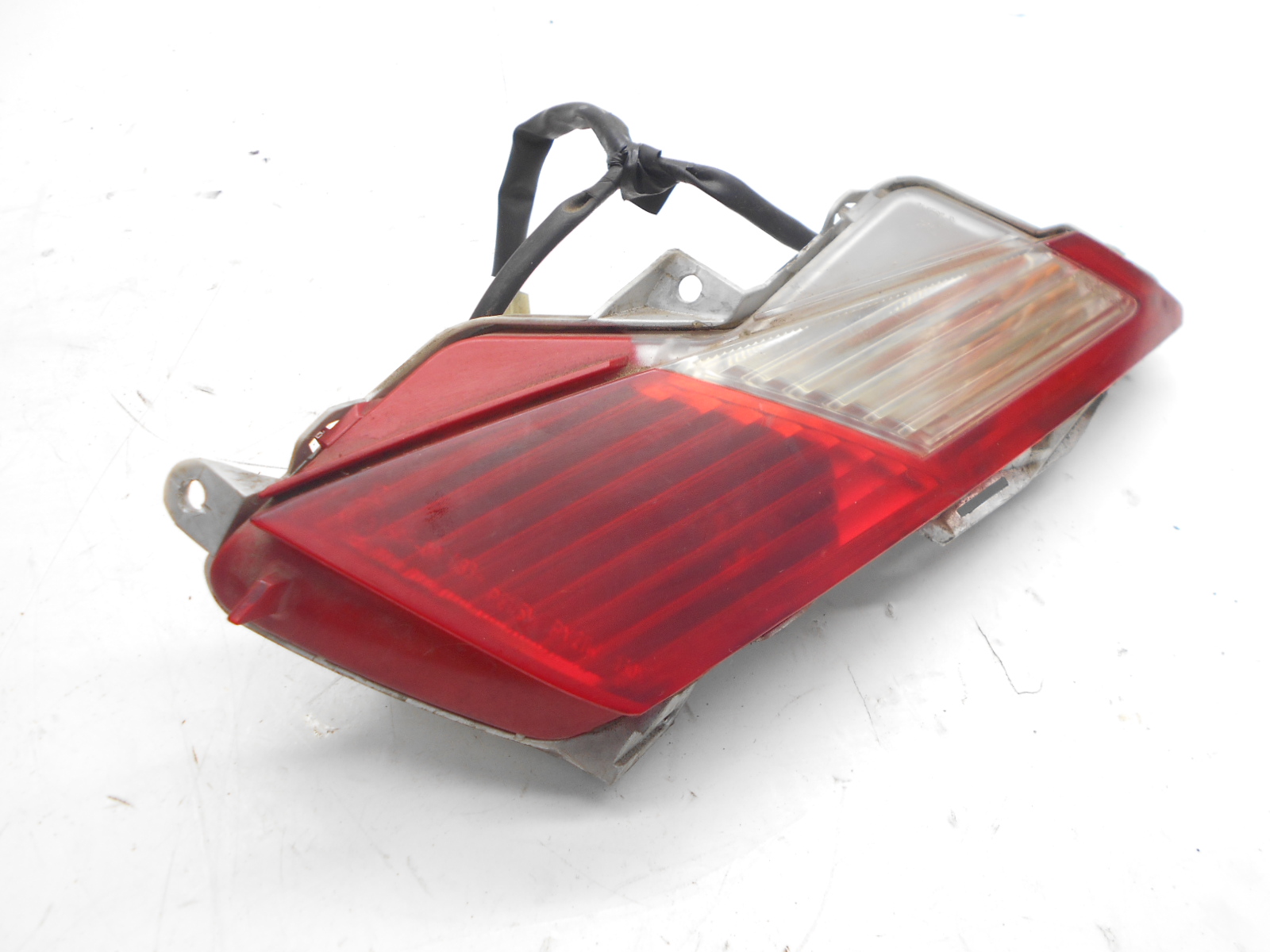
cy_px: 476
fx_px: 1101
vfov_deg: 46.8
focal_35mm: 30
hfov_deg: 60.0
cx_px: 635
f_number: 3.4
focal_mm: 5.1
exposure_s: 1/30
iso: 100
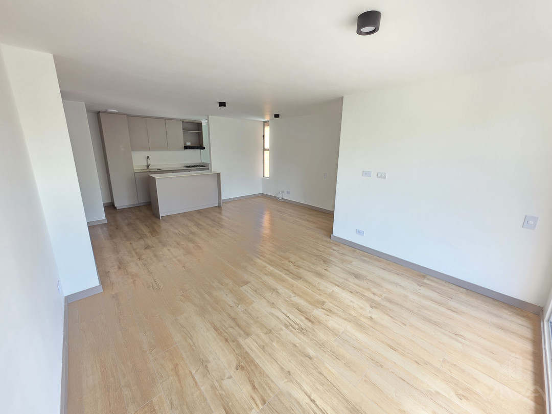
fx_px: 207
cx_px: 276
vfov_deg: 89.9
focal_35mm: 13
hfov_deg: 106.2
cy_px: 207
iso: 125
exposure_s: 1/120
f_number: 1.9
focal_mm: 2.2
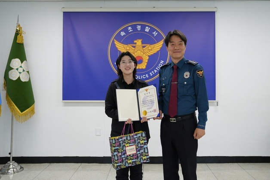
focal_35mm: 32
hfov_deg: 58.7
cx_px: 135
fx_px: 240
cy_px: 90
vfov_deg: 41.1
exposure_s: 1/161
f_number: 4
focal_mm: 32
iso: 1250
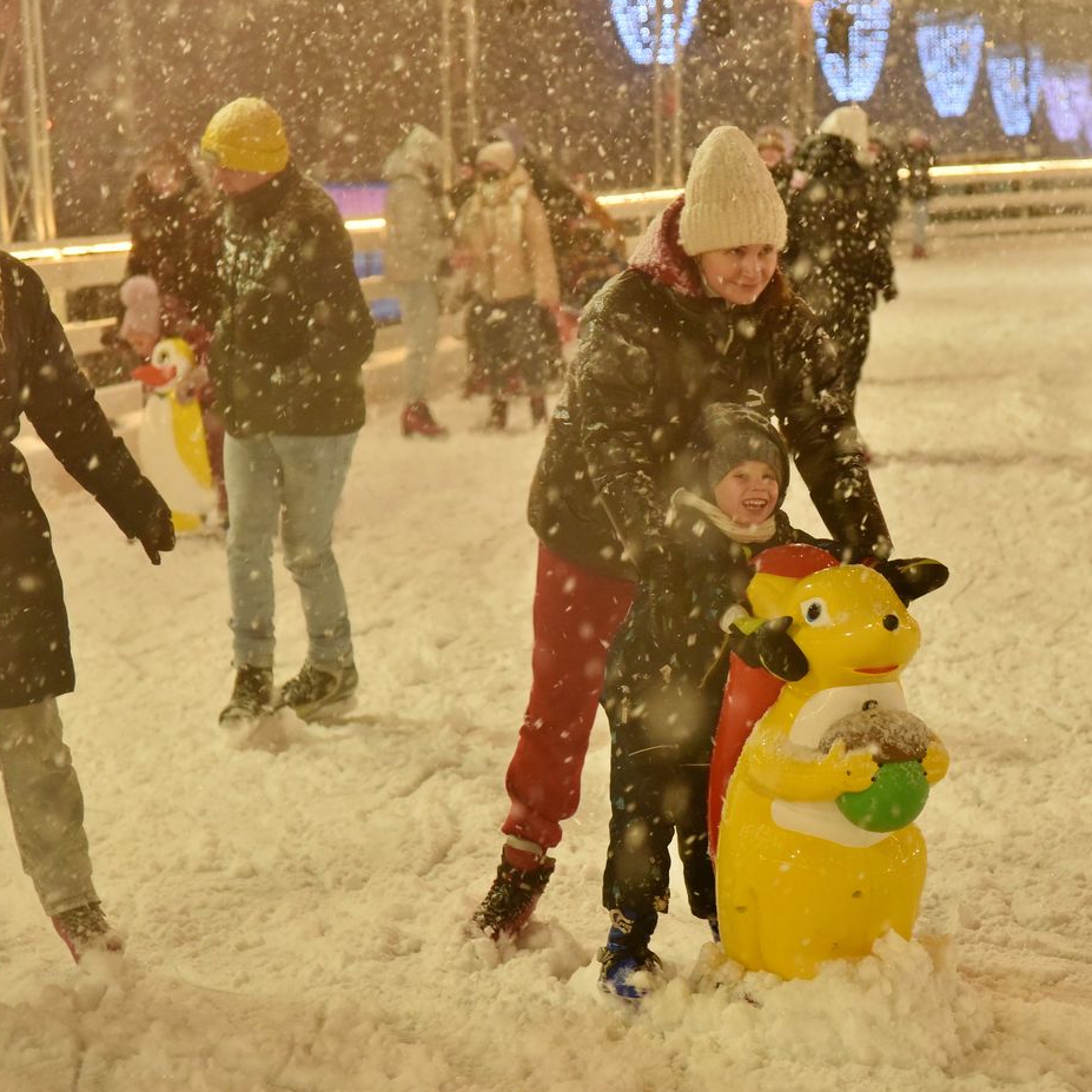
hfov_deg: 14.3
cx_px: 734
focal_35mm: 122
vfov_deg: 14.3
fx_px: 4354
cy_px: 542
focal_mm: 95
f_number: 4.5
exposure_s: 1/160
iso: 3200
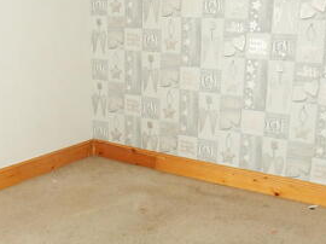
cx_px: 132
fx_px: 508
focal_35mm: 54
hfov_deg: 35.5
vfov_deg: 27.0
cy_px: 141
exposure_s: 1/30
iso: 220
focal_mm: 4.5
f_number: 3.7
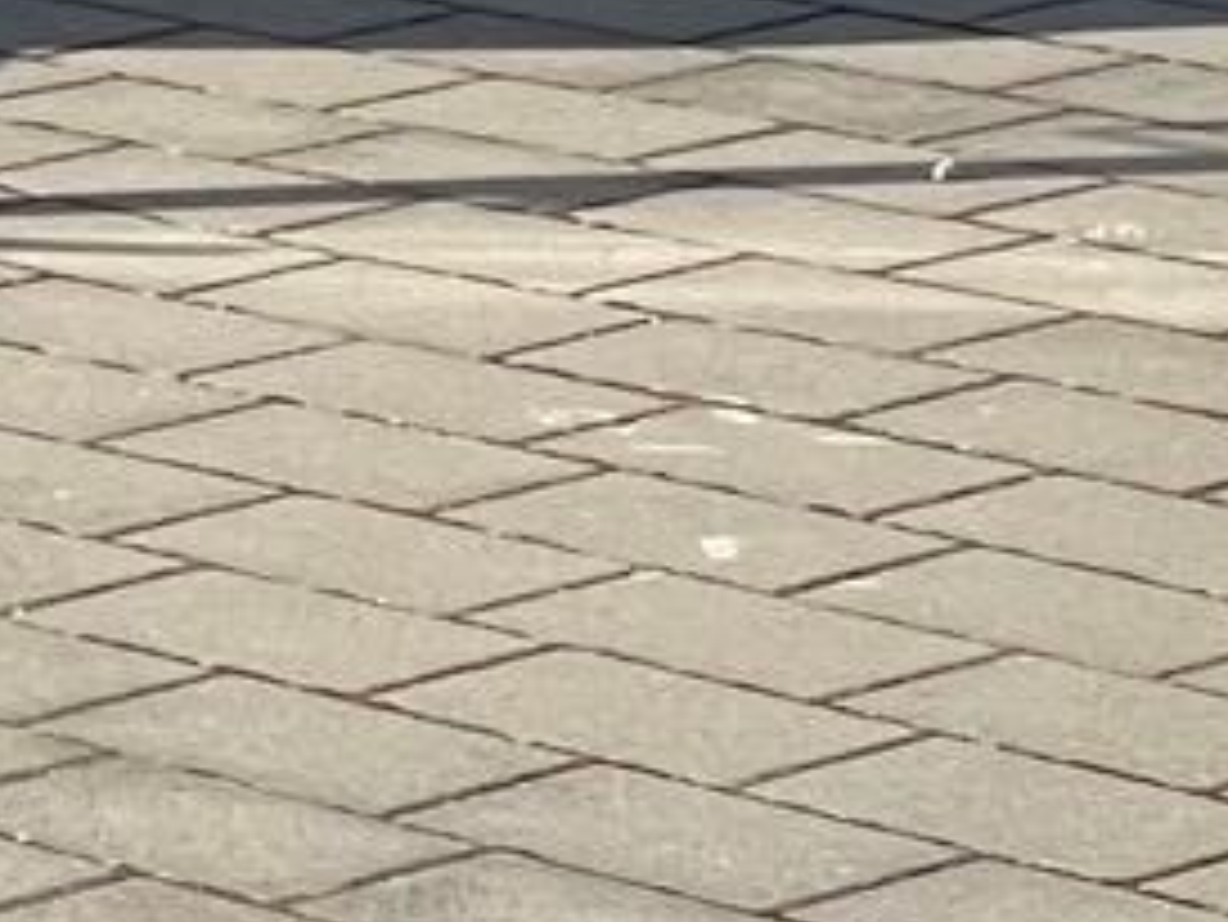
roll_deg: +0.2
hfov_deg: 5.0
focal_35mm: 384
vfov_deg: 3.7
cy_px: -2343
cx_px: -2033
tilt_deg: +0.5
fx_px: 13628
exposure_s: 1/1370
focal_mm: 6
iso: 25
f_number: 2
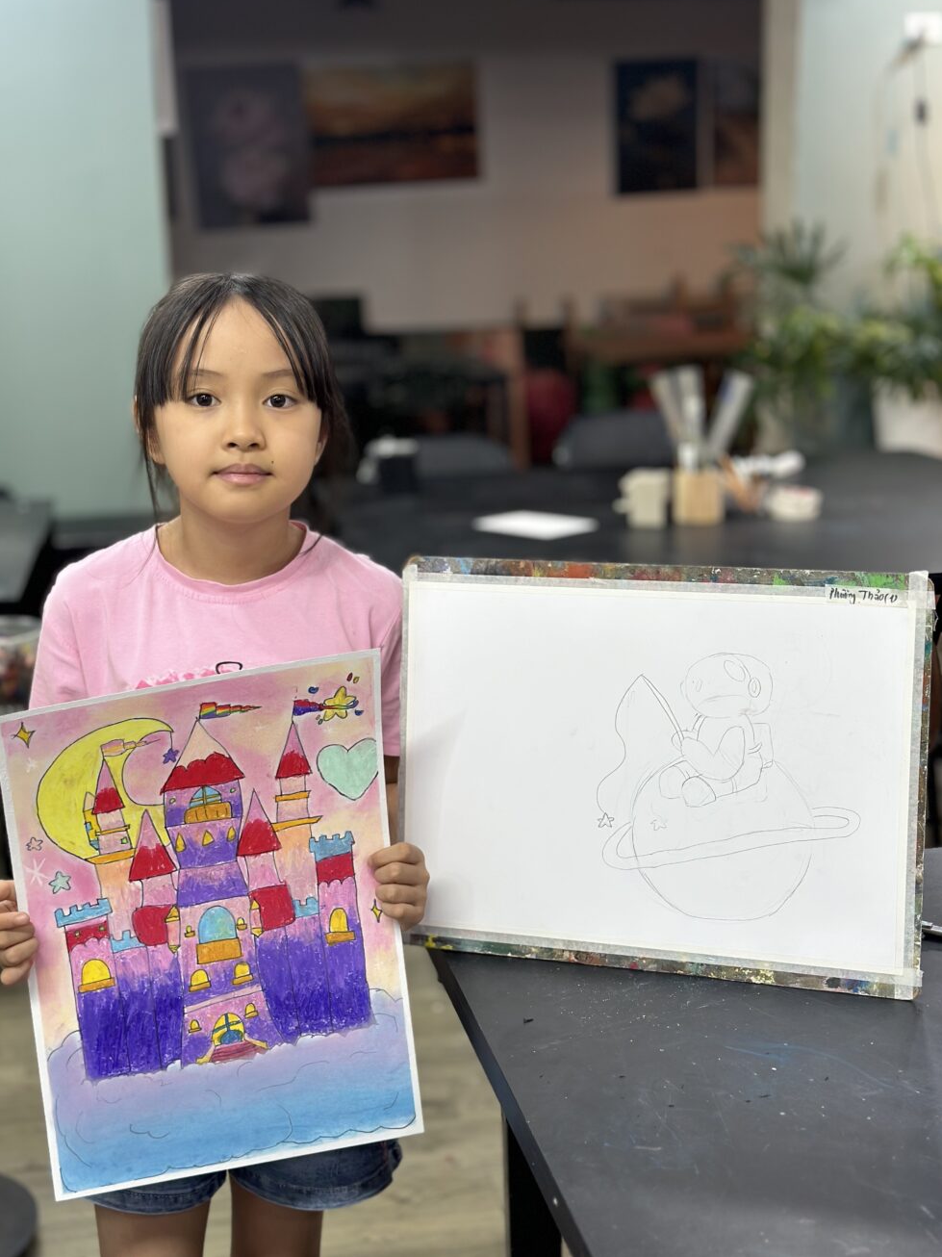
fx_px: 1778
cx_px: 465
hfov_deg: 29.7
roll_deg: +0.8
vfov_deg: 38.9
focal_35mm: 49
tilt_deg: -12.8
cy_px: 617
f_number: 1.78
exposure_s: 1/100
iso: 100
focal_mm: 6.86
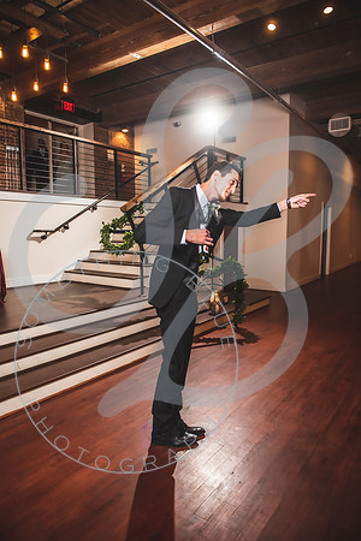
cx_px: 180
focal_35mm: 24
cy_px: 270
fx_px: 361
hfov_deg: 53.1
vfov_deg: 73.7
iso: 400
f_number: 2.8
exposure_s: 1/160
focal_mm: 24
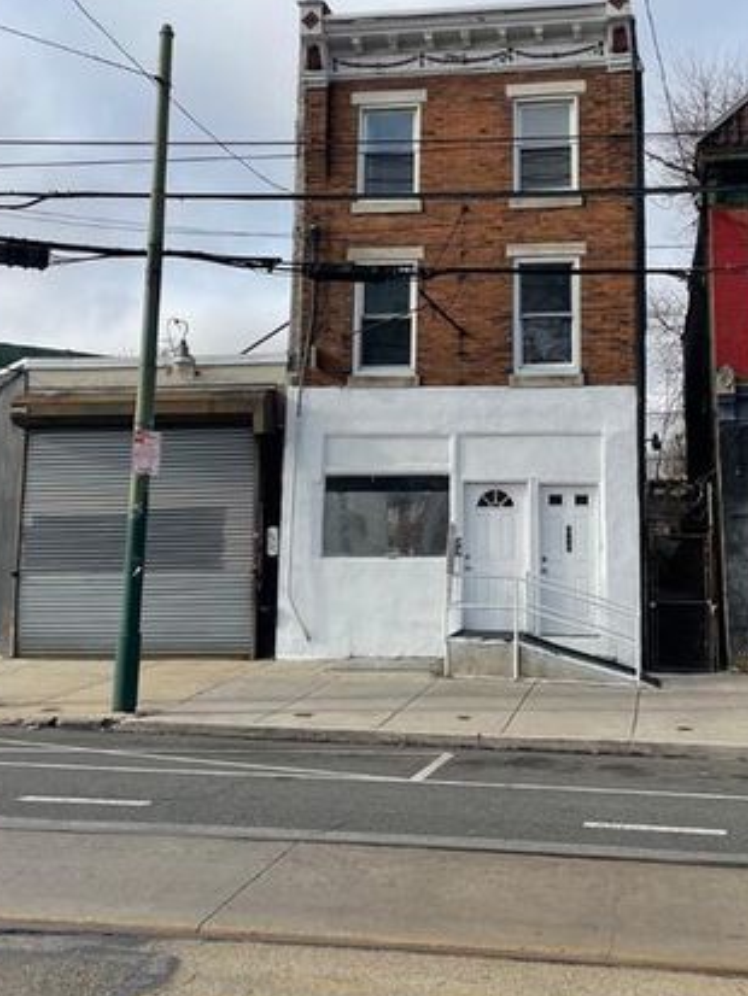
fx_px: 1209
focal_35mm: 42
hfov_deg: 34.2
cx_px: 451
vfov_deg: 44.3
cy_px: 361
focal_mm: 4.2
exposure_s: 1/3731
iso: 32
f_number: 1.6
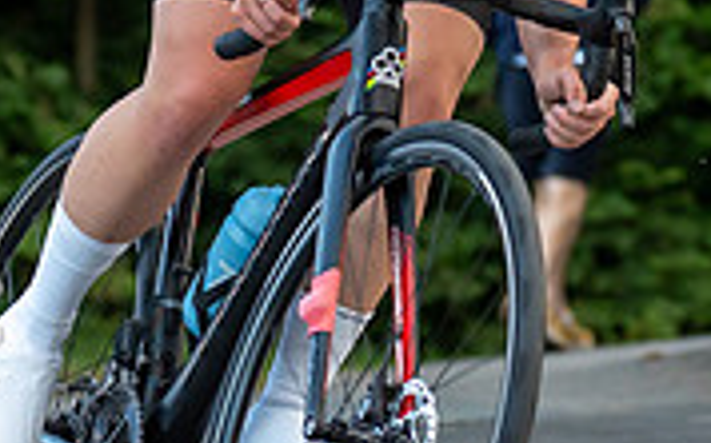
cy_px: 247
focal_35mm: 399
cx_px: 249
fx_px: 7727
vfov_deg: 3.3
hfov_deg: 5.3
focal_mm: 70
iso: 1000
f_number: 3.2
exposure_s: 1/1000
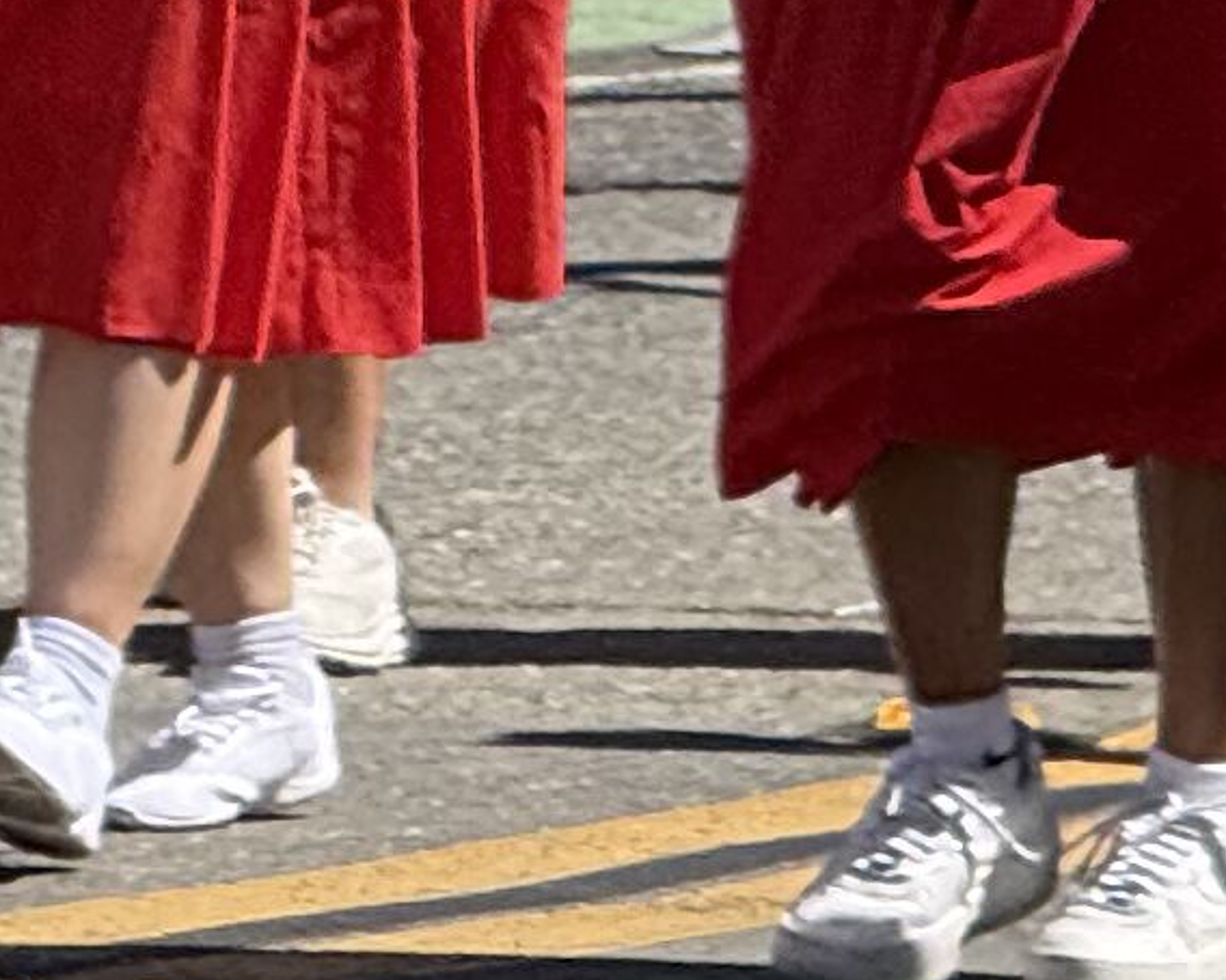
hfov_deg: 2.3
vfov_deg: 1.9
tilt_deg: -2.2
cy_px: -255
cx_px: -1973
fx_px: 30179
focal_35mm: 832
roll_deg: -0.9
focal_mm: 15.66
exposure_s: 1/870
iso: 64
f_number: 2.8
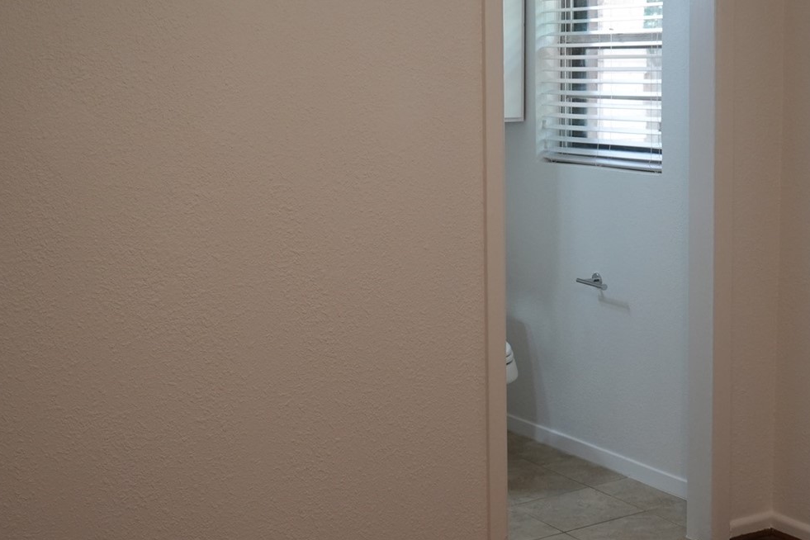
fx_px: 1395
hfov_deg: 31.9
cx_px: 595
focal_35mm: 62
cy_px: 228
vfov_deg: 21.9
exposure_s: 1/160
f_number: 4
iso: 1000
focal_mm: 28
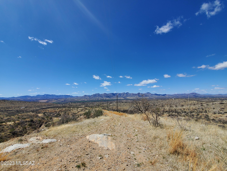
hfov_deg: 106.2
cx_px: 114
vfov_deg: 89.9
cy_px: 86
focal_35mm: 13
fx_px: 85
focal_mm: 1.8
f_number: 2.2
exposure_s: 1/1714
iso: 50
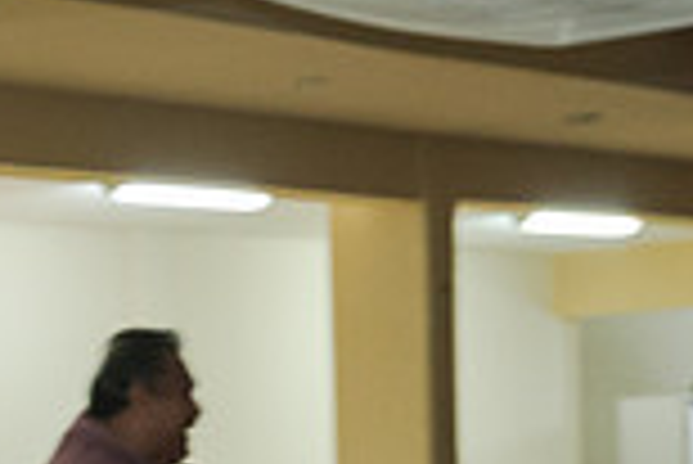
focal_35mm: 125
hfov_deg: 15.3
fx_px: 2408
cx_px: -290
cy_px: 644
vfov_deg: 10.7
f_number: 3.5
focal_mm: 28
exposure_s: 1/50
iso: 1600
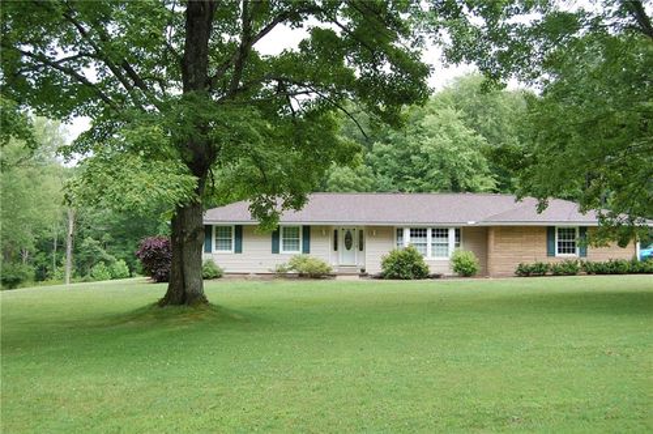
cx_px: 326
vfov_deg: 34.1
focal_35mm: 39
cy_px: 217
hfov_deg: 49.6
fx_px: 706
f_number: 5.6
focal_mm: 26
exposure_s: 1/125
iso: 200
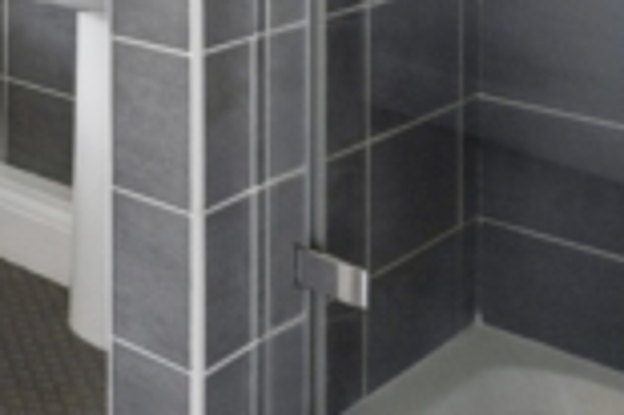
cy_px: -256
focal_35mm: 63
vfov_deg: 18.4
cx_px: -463
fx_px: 1091
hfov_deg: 21.9
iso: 125
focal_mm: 16
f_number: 9
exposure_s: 1/10
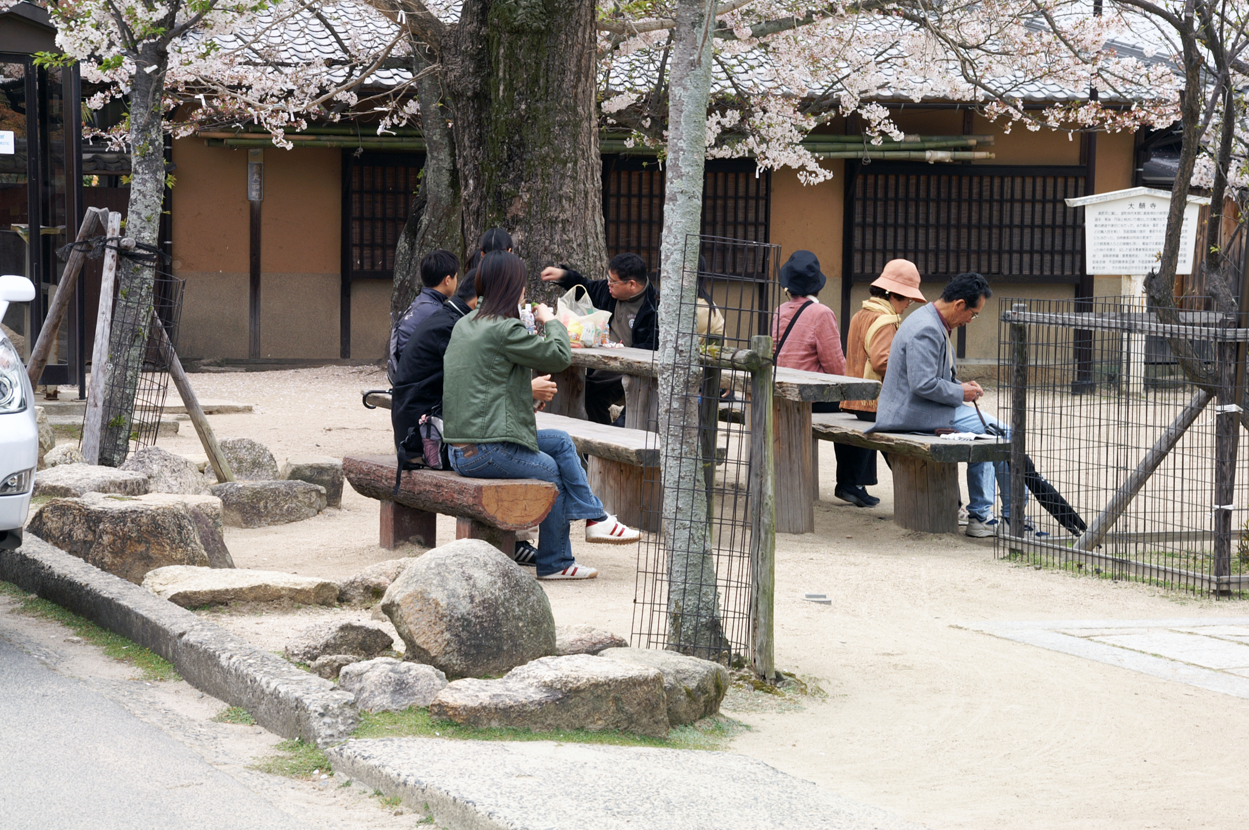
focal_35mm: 90
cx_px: 624
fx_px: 3120
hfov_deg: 22.6
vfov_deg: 15.2
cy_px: 415
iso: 100
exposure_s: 1/60
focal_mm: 60
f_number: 10
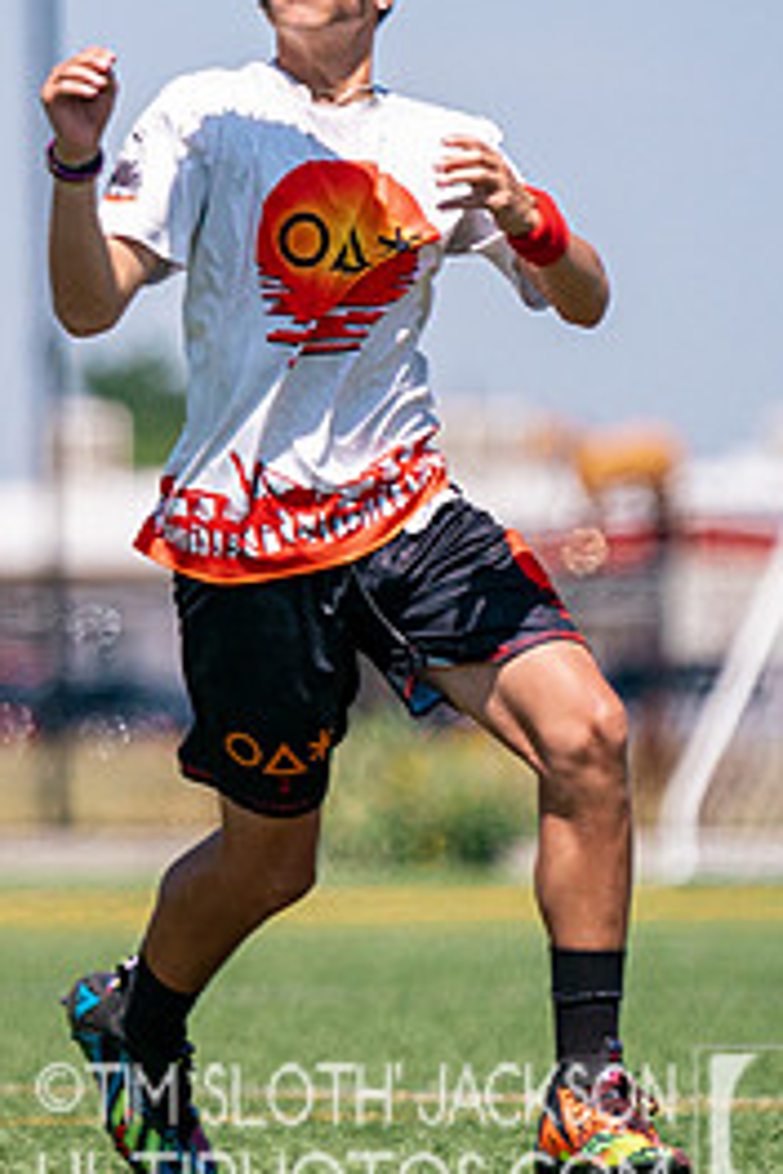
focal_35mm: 565
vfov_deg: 3.6
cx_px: 157
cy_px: 298
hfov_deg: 2.4
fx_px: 18432
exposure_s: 1/16000
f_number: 2.8
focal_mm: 200
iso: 640
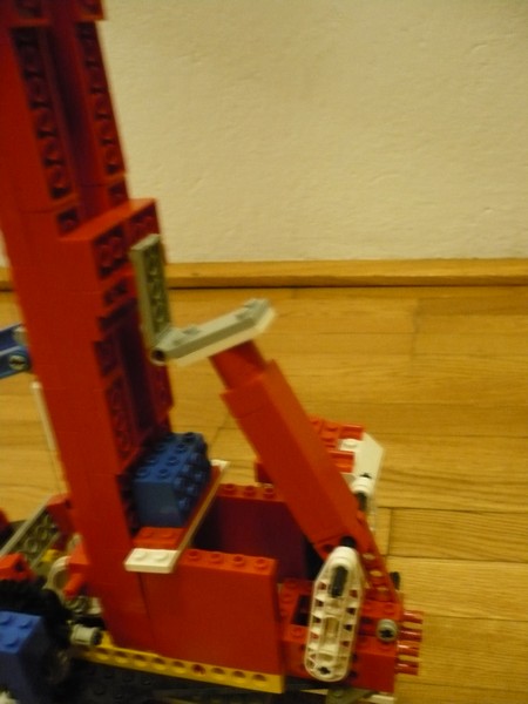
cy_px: 352
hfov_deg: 40.7
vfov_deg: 52.6
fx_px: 712
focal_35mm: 35
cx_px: 264
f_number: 2.8
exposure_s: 1/4
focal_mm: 5.8
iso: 400
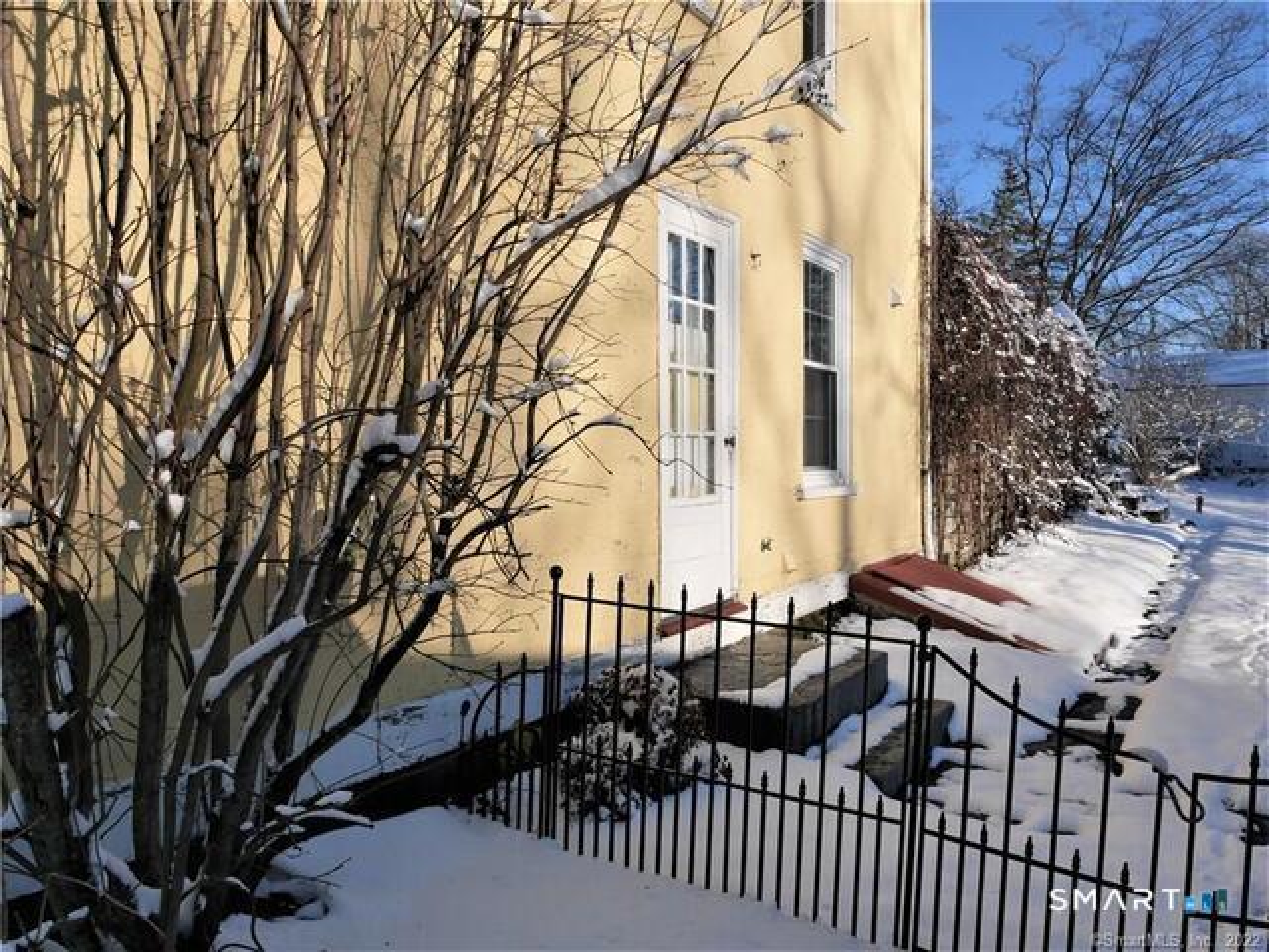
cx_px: 634
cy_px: 476
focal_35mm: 24
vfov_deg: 56.8
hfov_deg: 71.6
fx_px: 880
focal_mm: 12
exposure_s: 1/500
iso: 200
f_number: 8
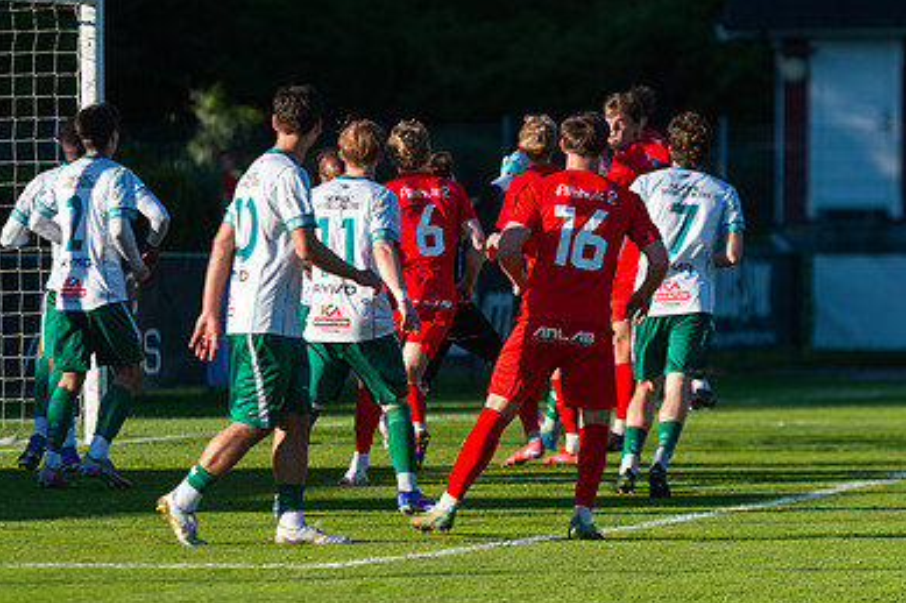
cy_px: 221
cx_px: 557
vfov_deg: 4.6
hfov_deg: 6.9
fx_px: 7496
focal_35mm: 298
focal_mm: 200
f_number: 3.2
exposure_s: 1/1250
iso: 200
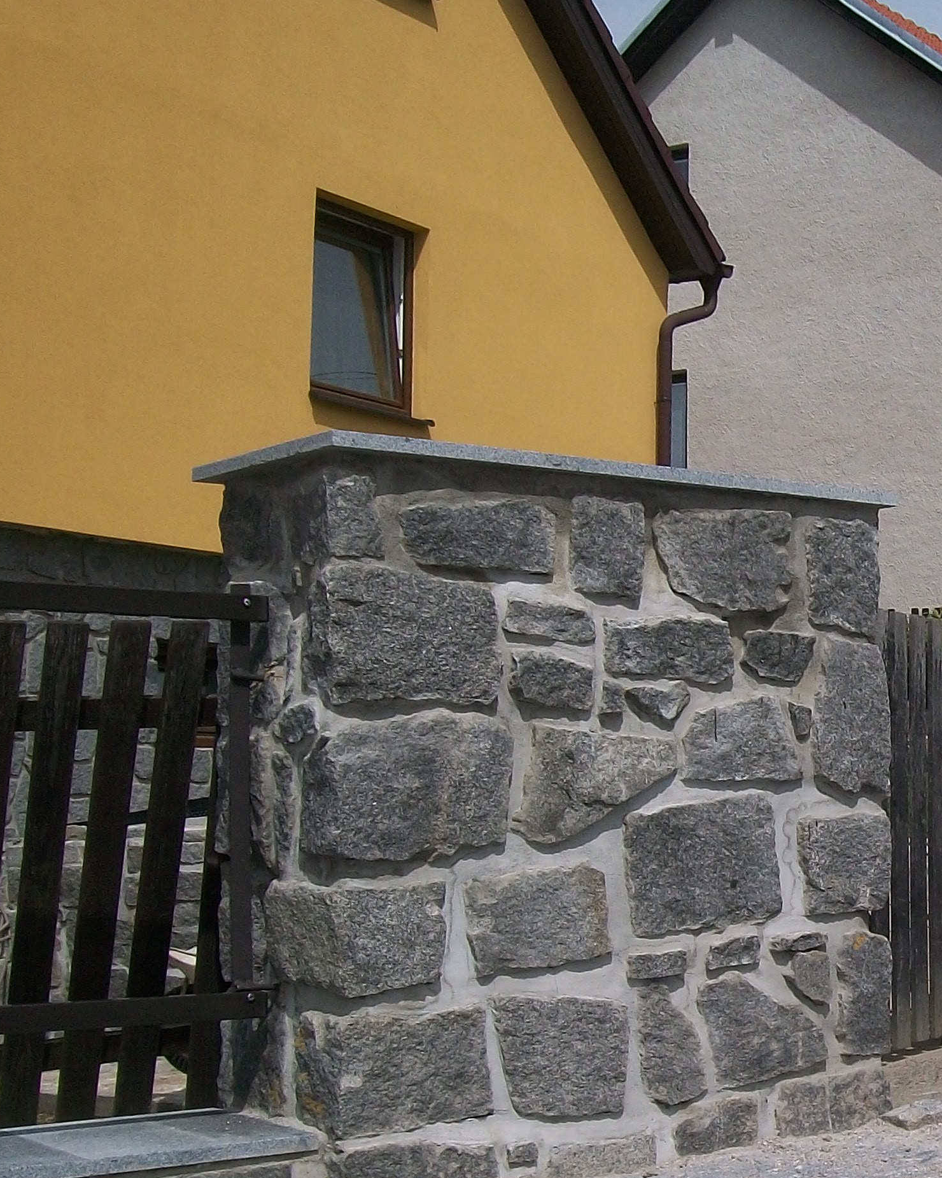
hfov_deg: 23.2
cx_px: 1024
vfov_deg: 30.3
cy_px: 769
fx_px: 2161
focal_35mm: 62
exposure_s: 1/1250
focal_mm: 6
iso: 80
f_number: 4.8
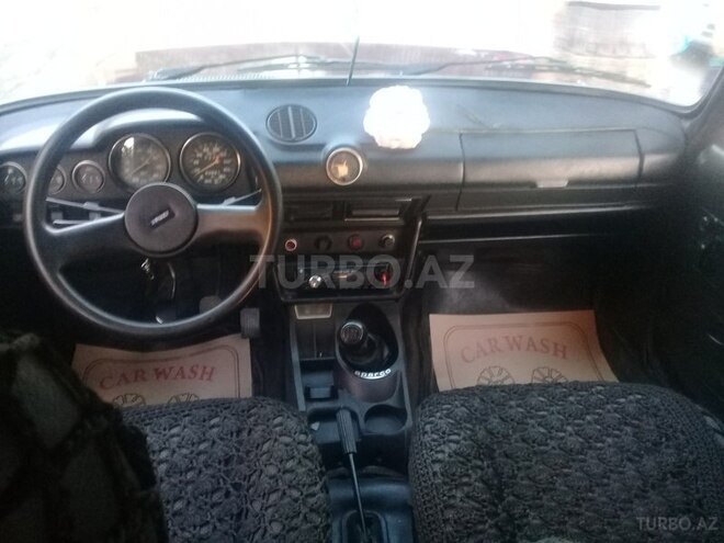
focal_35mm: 31
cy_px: 272
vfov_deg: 45.4
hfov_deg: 58.4
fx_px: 648
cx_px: 362
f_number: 2.2
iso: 250
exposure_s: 1/17
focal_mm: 3.3
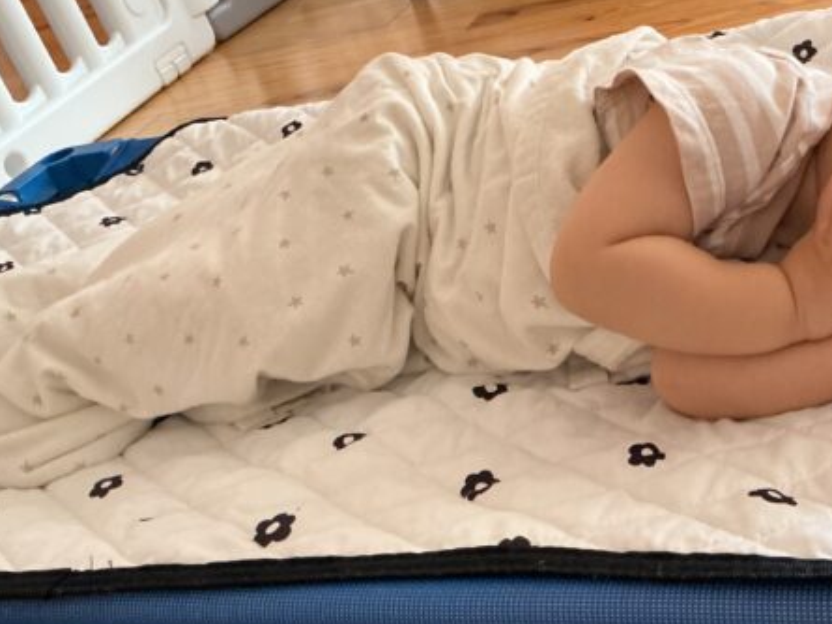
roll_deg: +18.8
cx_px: 621
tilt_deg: -25.5
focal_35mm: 50
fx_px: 1202
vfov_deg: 28.9
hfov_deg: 37.3
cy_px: 202
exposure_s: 1/40
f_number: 1.8
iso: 250
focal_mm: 3
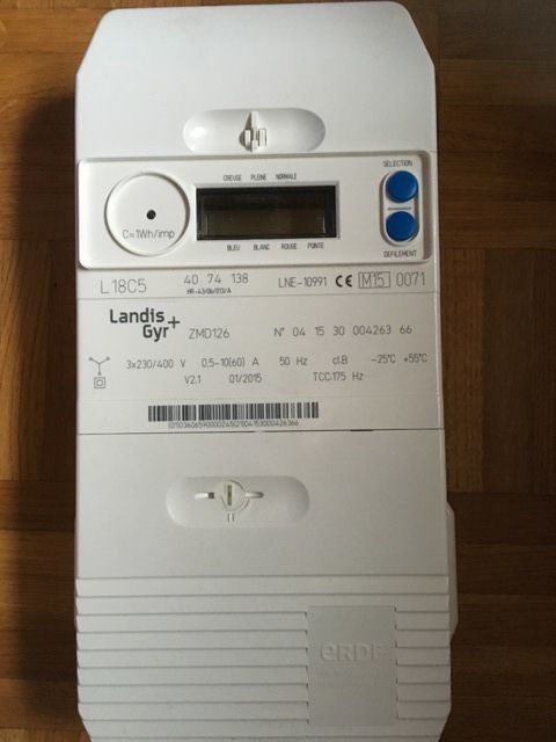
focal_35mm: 29
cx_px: 278
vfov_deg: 61.7
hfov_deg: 48.2
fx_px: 621
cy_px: 371
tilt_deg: -87.9
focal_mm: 4.15
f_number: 2.2
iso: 250
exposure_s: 1/17
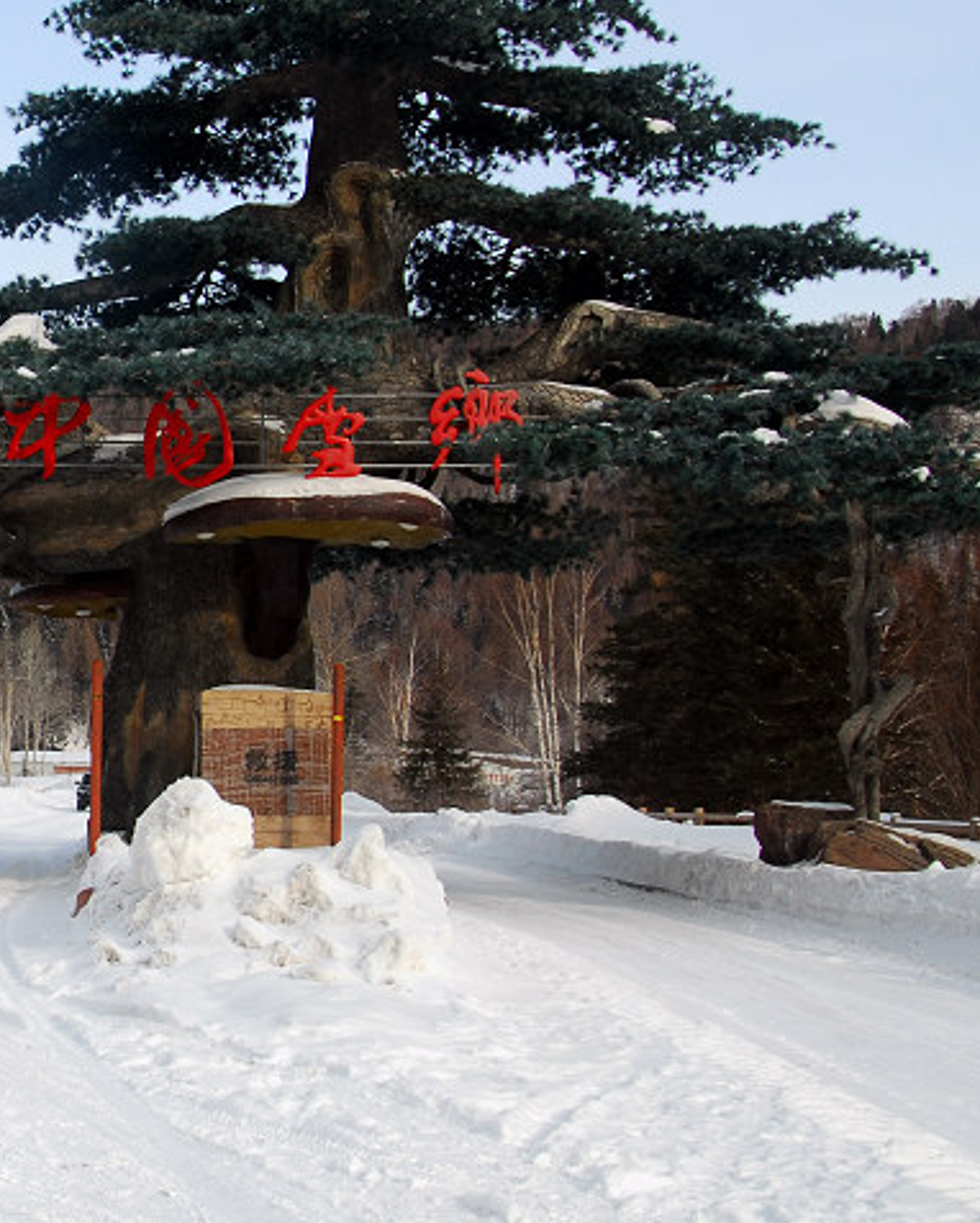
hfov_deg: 22.7
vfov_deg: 30.5
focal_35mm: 62
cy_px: 545
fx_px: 2246
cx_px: -190
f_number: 8
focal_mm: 21
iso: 100
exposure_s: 1/60
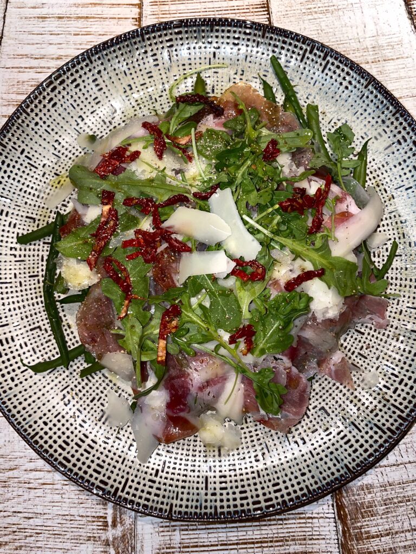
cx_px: 208
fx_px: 417
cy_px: 277
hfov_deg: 53.1
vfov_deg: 67.3
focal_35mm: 26
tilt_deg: -81.9
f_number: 1.6
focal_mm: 4.2
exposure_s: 1/61
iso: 32
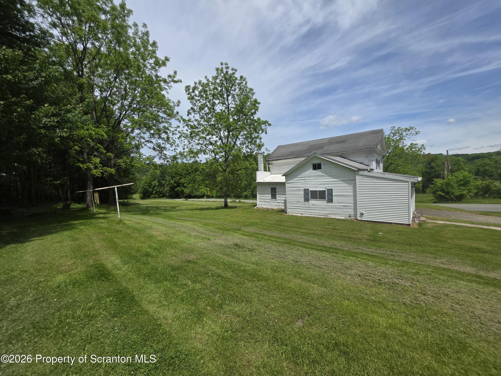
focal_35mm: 13
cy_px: 188
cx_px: 250
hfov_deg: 106.2
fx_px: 188
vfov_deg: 89.9
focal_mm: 2.2
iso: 40
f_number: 1.9
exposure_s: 1/3050
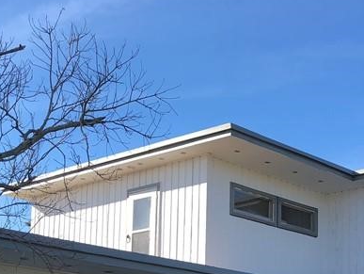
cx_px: 305
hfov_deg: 25.7
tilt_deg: +6.2
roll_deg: -1.1
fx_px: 779
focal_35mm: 74
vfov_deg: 19.2
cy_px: 297
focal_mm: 3.99
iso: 20
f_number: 1.8
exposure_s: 1/1000
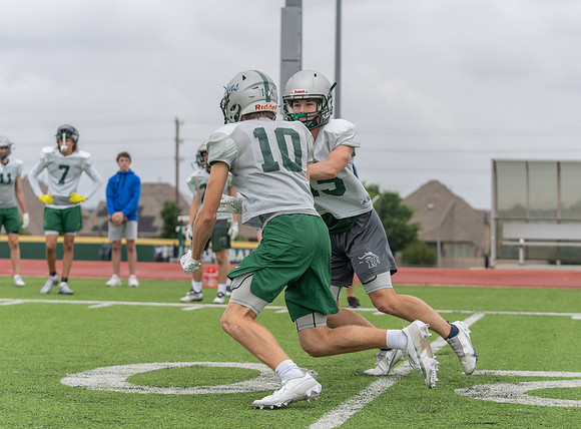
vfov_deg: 16.3
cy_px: 203
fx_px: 1501
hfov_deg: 21.9
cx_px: 339
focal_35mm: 90
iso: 200
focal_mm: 77
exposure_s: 1/1250
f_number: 3.5
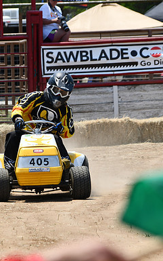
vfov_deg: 4.3
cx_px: 51
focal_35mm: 484
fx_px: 3436
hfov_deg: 2.7
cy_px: 130
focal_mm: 210
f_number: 8
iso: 160
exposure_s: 1/500
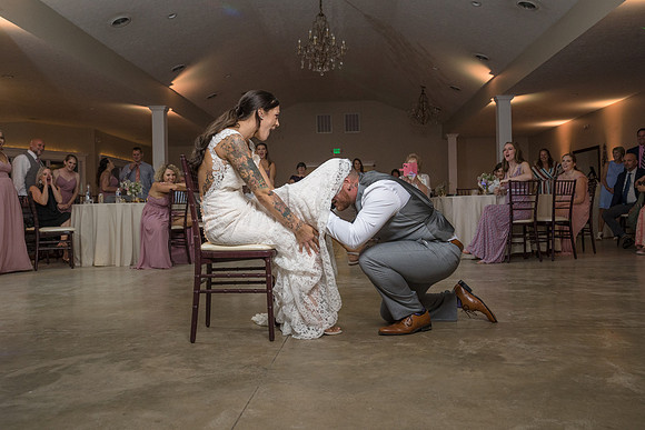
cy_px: 215
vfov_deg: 42.3
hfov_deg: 60.3
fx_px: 556
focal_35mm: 31
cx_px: 322
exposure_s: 1/200
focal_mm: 31
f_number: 5.6
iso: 2000
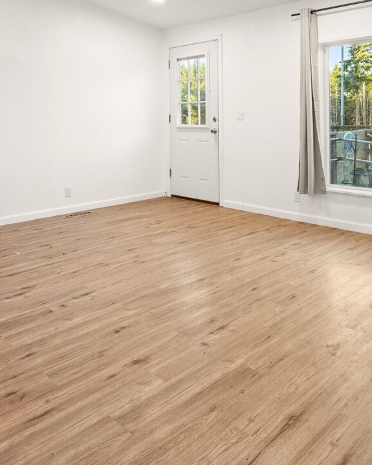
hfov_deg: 46.9
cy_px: 116
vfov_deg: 54.5
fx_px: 427
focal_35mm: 31
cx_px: 222
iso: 640
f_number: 11
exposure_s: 1
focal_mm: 14
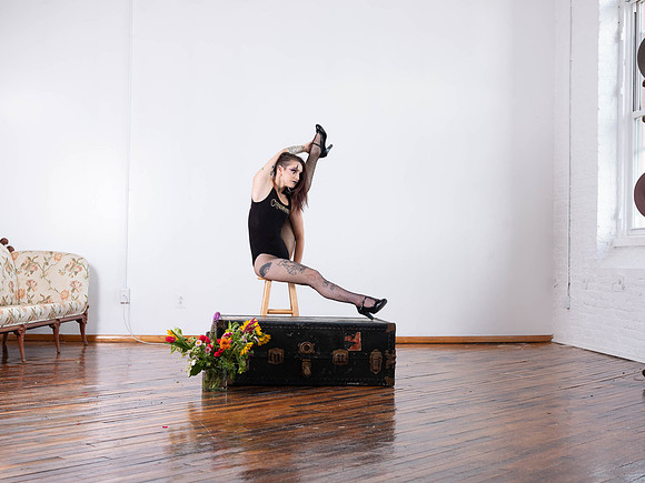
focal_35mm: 50
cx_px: 322
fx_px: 932
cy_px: 242
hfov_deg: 38.2
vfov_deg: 29.1
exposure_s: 1/80
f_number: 5.6
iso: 500
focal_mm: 63
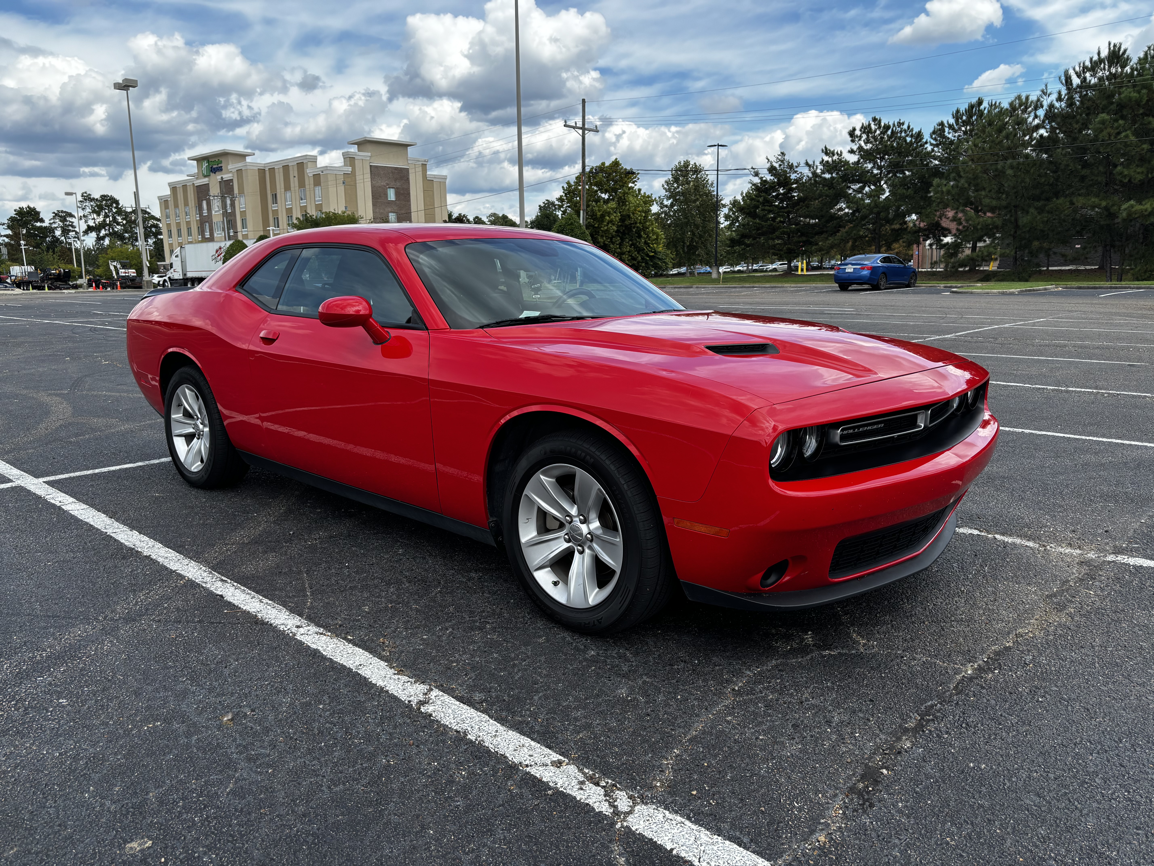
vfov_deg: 53.1
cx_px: 577
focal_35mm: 26
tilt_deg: -10.3
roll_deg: +1.7
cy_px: 433
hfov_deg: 67.3
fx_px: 867
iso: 50
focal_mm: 5.96
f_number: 1.6
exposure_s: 1/1458
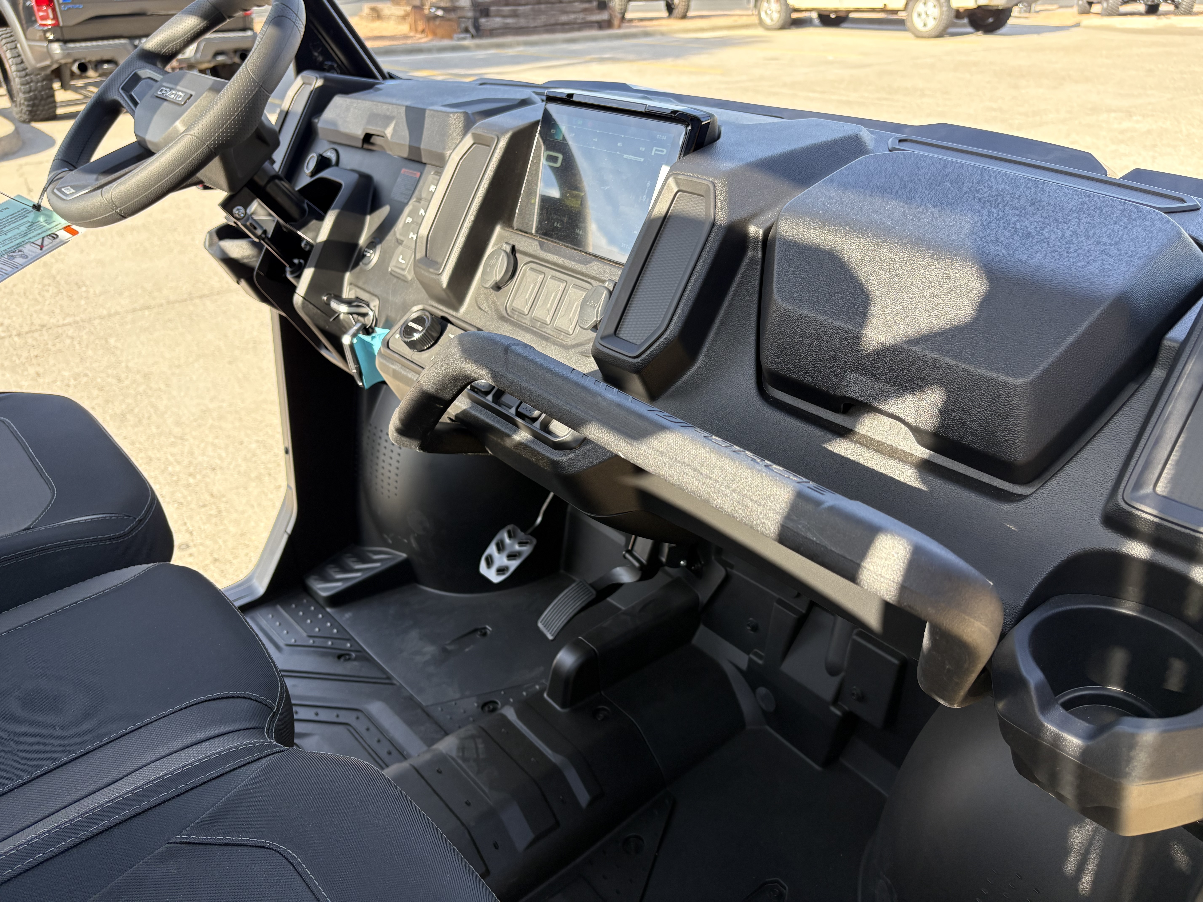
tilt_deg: -28.1
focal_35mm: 26
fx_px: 904
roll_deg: +2.1
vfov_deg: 53.1
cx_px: 602
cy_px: 451
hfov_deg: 67.3
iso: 64
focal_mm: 5.96
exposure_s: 1/453
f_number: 1.6
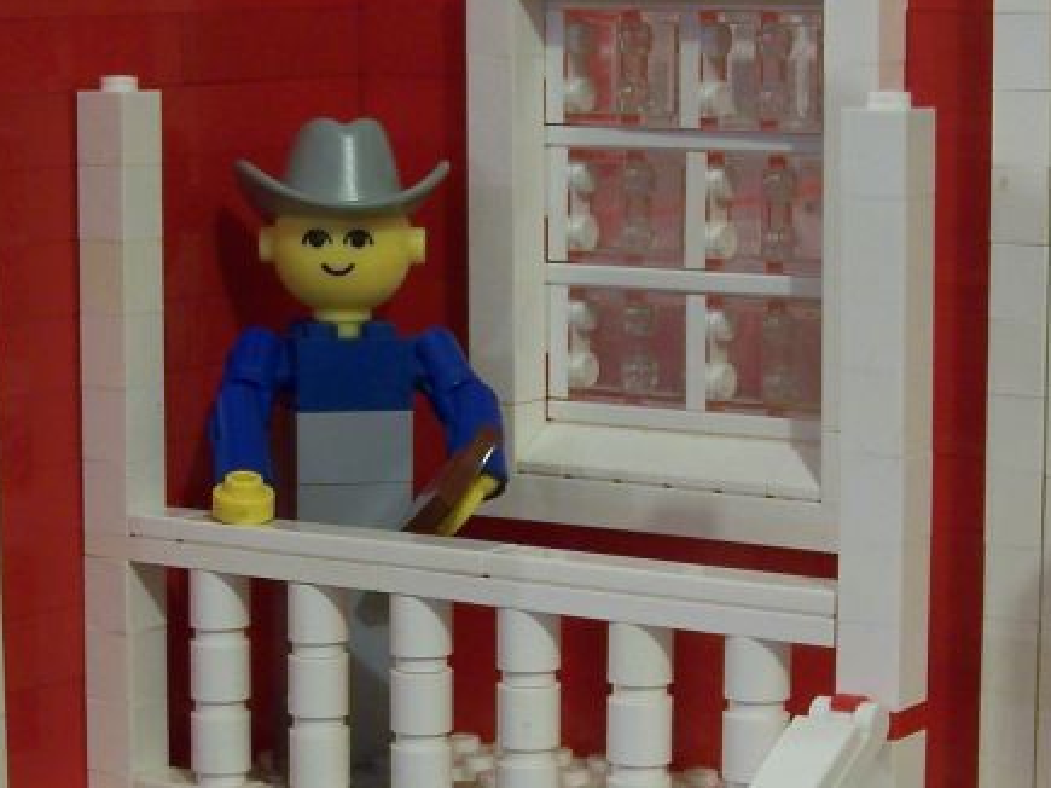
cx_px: 493
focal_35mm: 113
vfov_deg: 13.0
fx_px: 3430
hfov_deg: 17.4
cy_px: 633
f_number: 3
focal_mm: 8
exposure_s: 1/4
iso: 80
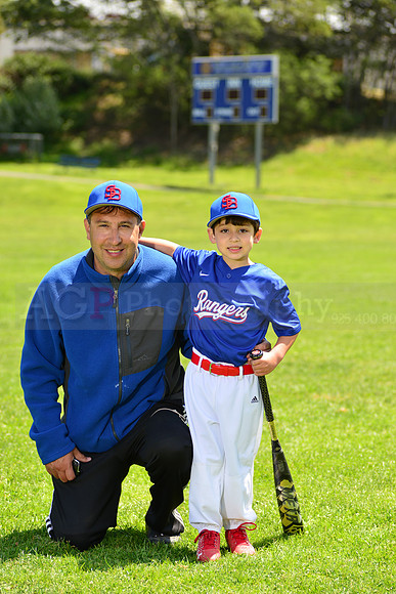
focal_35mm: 116
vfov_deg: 17.6
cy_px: 297
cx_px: 198
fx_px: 1913
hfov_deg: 11.8
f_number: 5
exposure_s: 1/250
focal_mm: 116
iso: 100
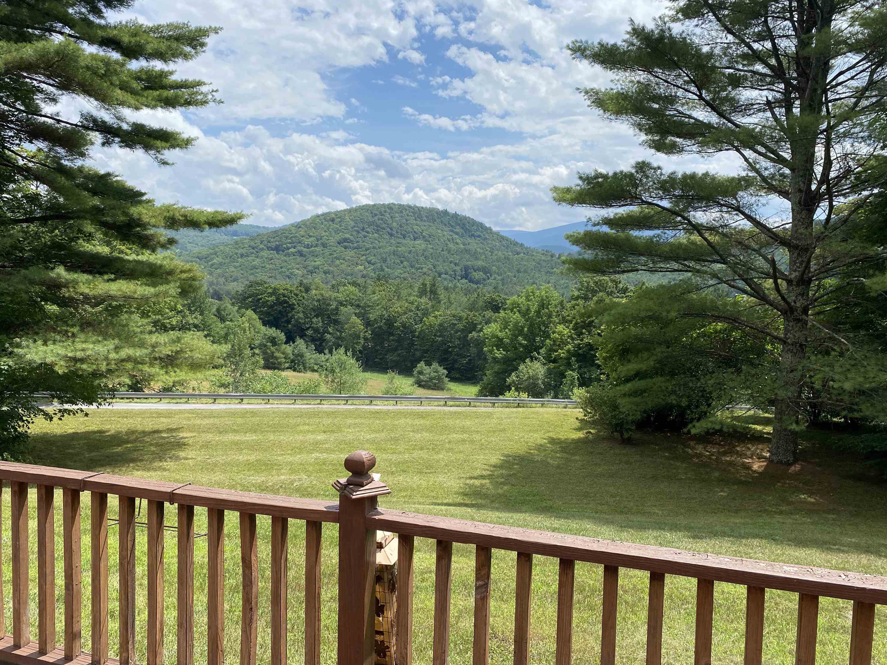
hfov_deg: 65.3
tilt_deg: -5.2
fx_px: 692
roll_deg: +0.1
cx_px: 432
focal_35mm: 27
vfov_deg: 51.4
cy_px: 330
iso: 32
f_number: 1.8
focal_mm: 4.25
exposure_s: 1/3401
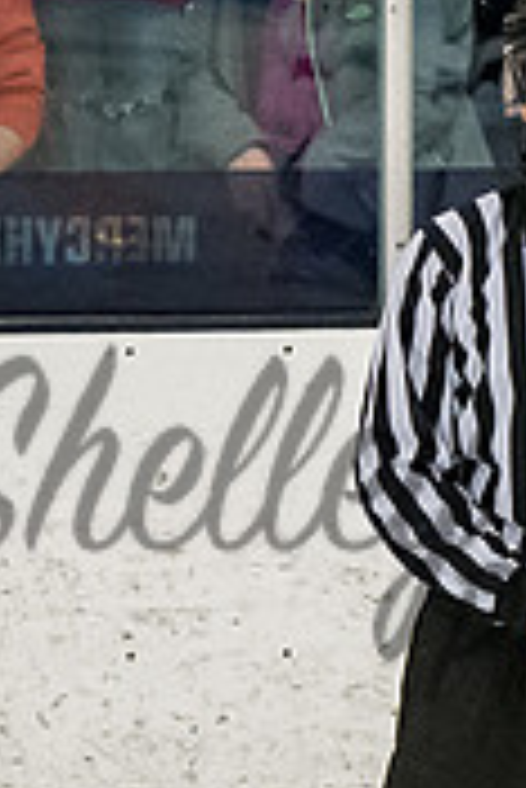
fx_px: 17235
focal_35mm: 788
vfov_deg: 2.6
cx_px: 597
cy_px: 533
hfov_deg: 1.7
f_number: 3.5
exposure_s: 1/800
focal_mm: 102
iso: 2500
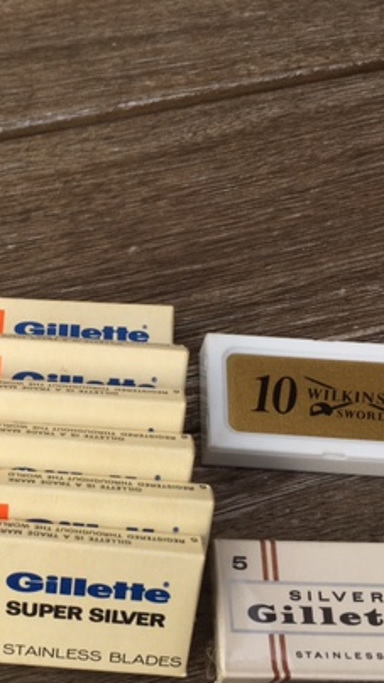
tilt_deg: -63.7
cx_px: 20
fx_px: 906
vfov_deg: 41.2
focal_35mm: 50
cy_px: 396
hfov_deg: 23.2
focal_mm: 4.15
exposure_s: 1/466
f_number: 2.2
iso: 25
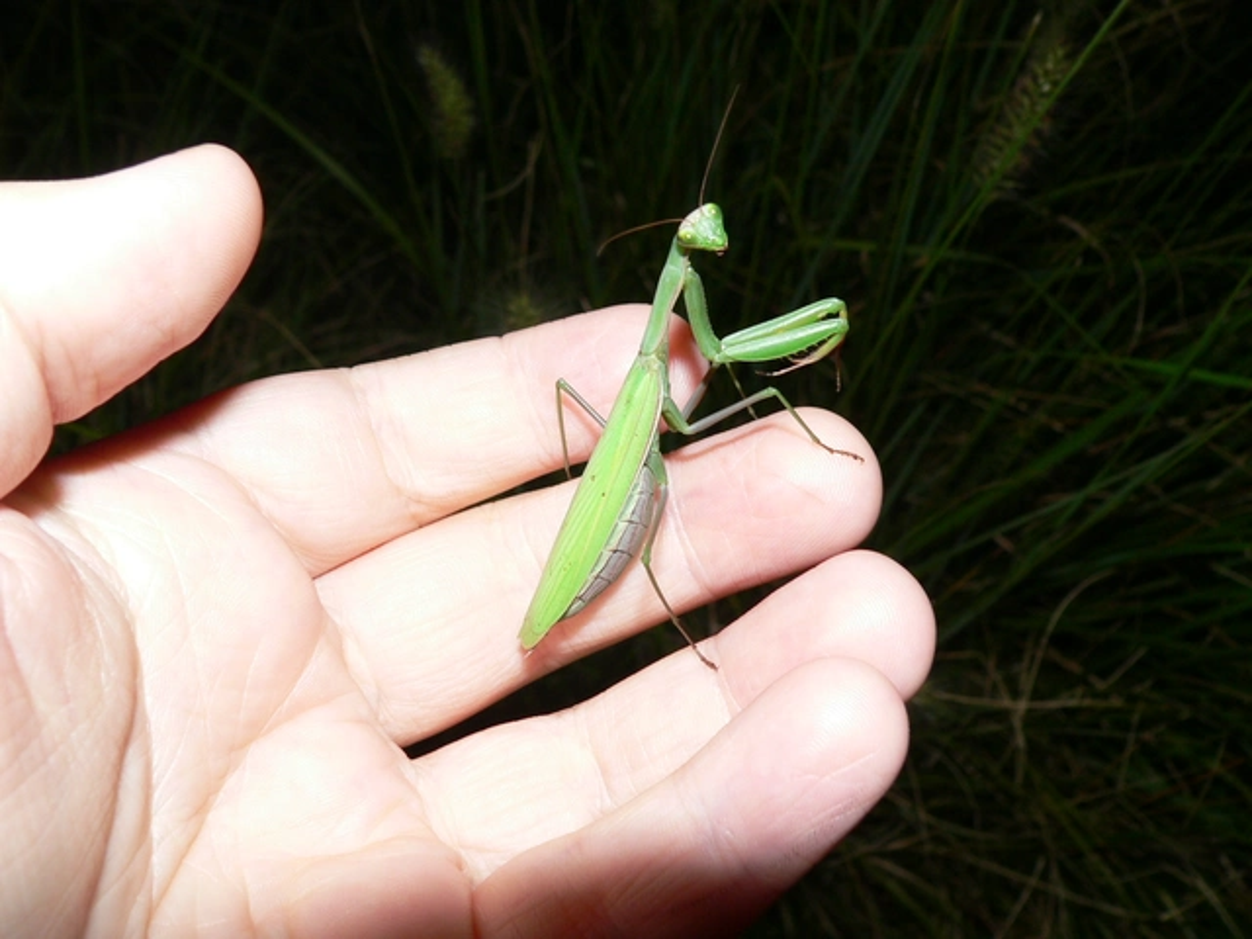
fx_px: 1302
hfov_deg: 51.4
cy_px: 470
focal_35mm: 36
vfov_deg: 39.7
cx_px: 626
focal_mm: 6
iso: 100
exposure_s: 1/60
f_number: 4
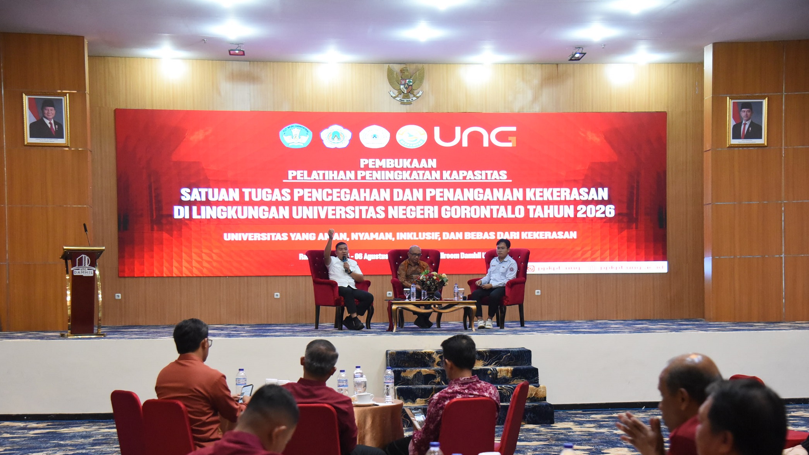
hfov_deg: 37.8
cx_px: 402
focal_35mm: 55
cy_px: 271
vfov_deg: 21.8
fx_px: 1180
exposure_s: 1/200
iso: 6400
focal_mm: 52
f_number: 4
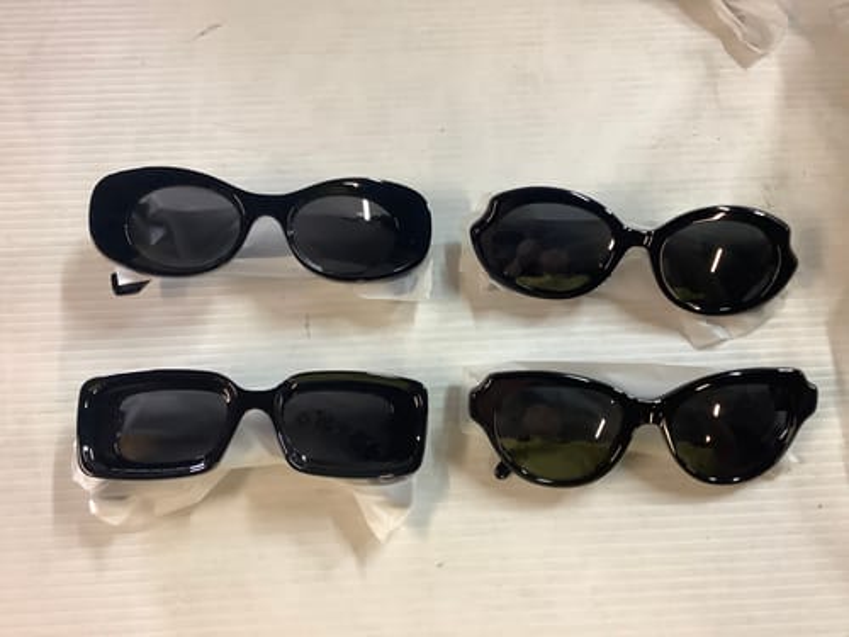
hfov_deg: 58.4
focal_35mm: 31
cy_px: 318
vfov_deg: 45.4
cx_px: 424
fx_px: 760
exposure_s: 1/50
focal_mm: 3.3
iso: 200
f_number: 2.4
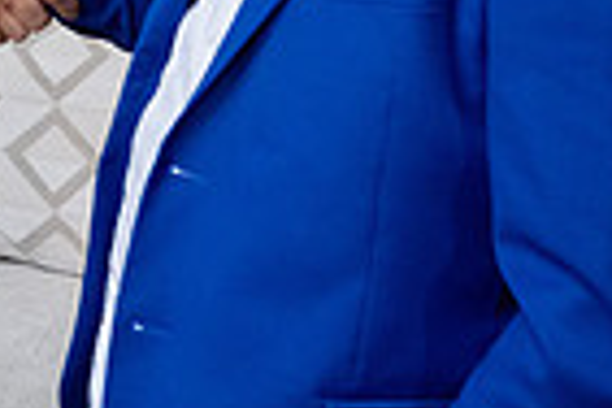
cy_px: -284
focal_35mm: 99
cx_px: -52
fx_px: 1683
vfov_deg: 12.8
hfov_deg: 19.8
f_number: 9
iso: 4000
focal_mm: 24
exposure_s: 1/160
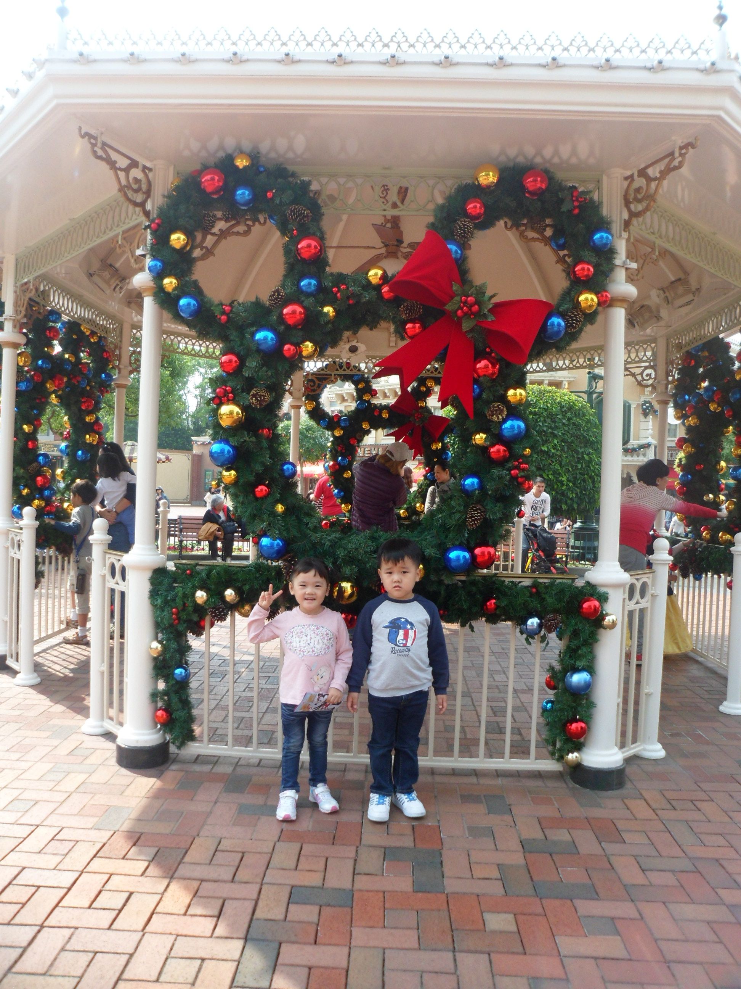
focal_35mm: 26
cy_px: 494
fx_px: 742
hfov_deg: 53.1
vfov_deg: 67.3
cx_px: 370
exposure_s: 1/350
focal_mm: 4.9
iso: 80
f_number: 3.3
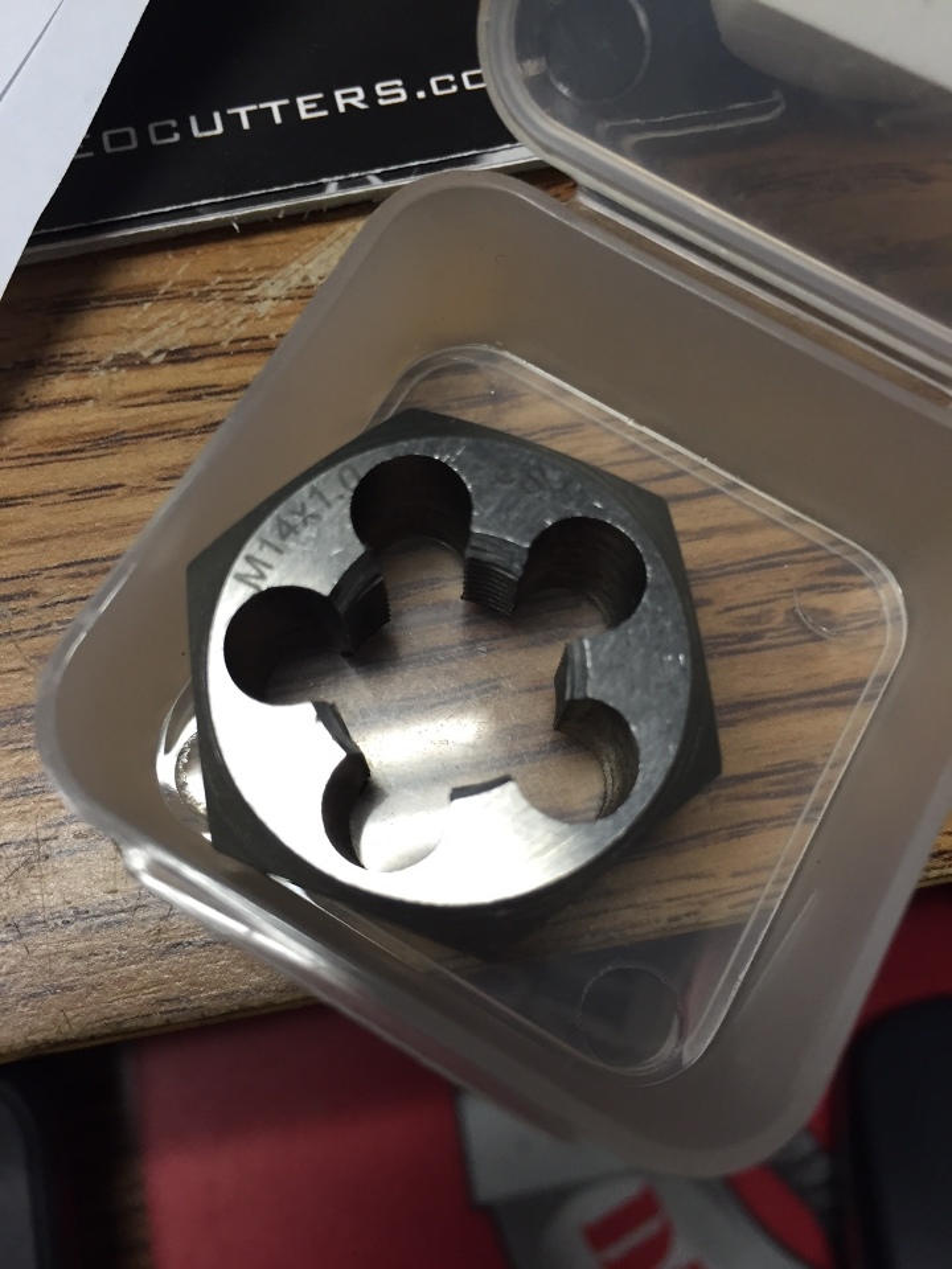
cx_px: 476
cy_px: 634
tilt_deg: -73.8
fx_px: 1063
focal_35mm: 29
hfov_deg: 48.2
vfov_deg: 61.7
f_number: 2.2
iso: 100
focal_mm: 4.15
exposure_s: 1/30
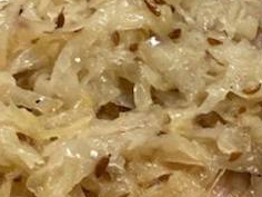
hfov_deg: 15.3
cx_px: 167
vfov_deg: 11.5
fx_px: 976
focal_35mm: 129
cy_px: 107
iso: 200
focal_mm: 6
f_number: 2
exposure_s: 1/120
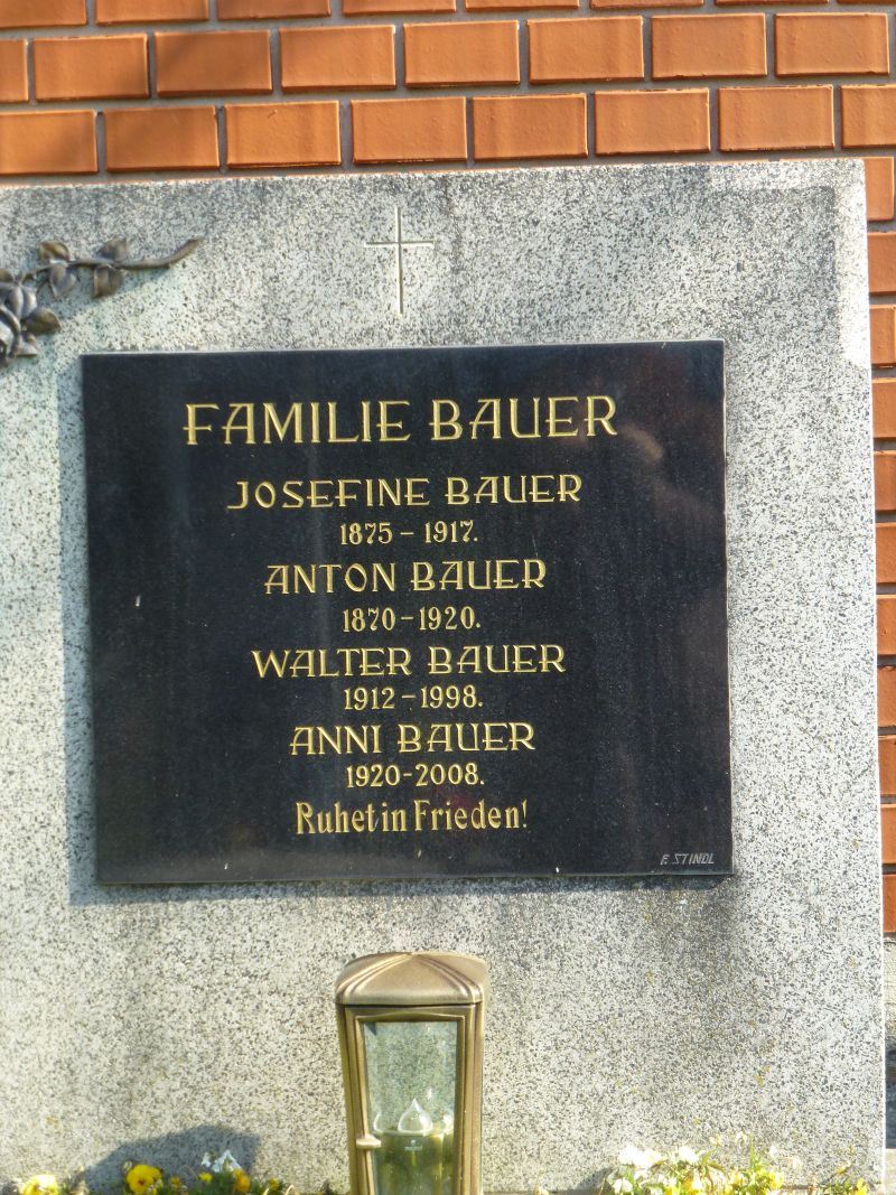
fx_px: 3314
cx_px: 448
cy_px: 598
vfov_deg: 20.4
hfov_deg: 15.4
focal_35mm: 96
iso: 200
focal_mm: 17.1
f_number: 5.3
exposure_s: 1/250
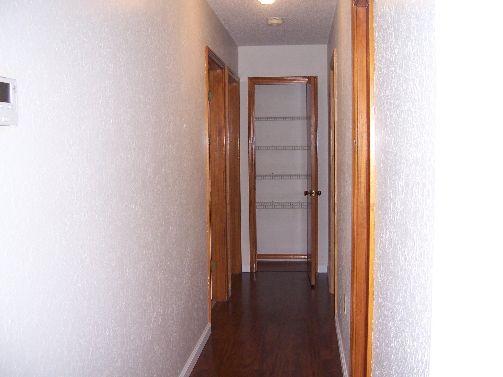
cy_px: 188
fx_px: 523
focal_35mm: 36
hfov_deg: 51.4
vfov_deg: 39.7
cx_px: 252
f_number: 3
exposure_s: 1/60
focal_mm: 6
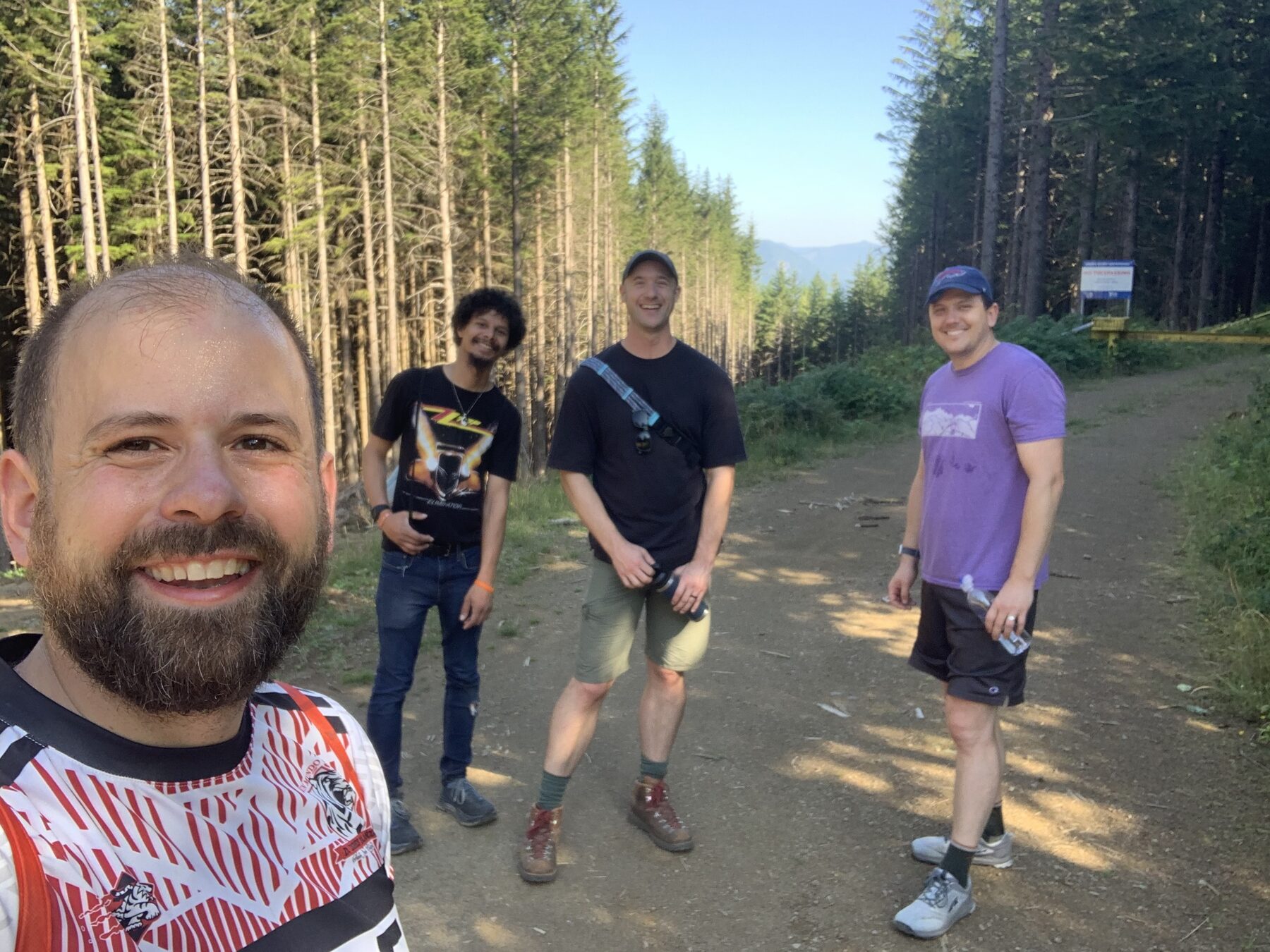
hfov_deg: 56.8
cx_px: 635
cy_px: 476
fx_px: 1174
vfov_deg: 44.2
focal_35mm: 32
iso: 25
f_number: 2.2
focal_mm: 2.87
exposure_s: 1/121
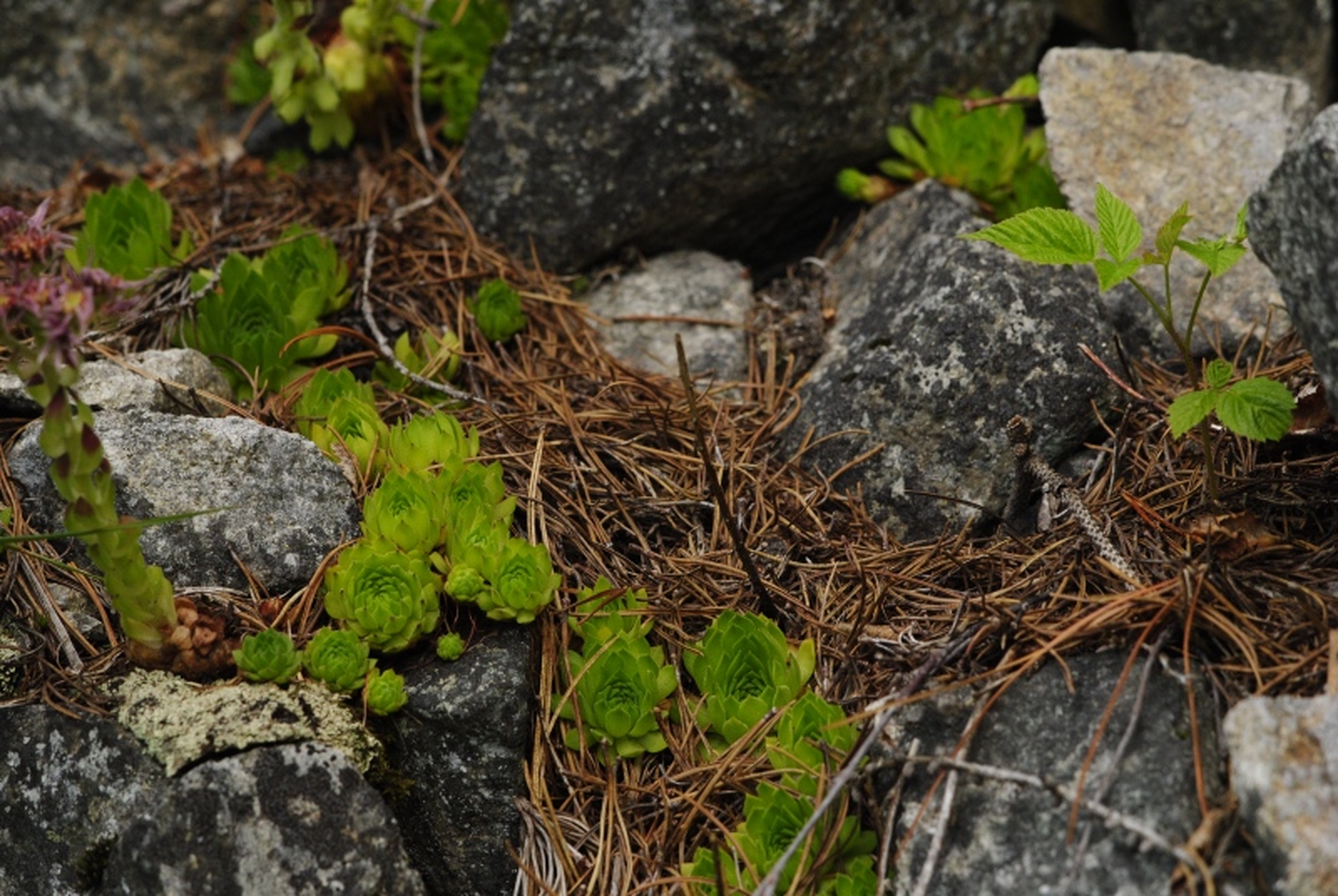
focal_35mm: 128
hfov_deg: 16.0
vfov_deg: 10.8
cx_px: 669
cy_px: 448
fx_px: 4746
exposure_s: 1/200
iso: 400
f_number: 6.3
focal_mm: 85
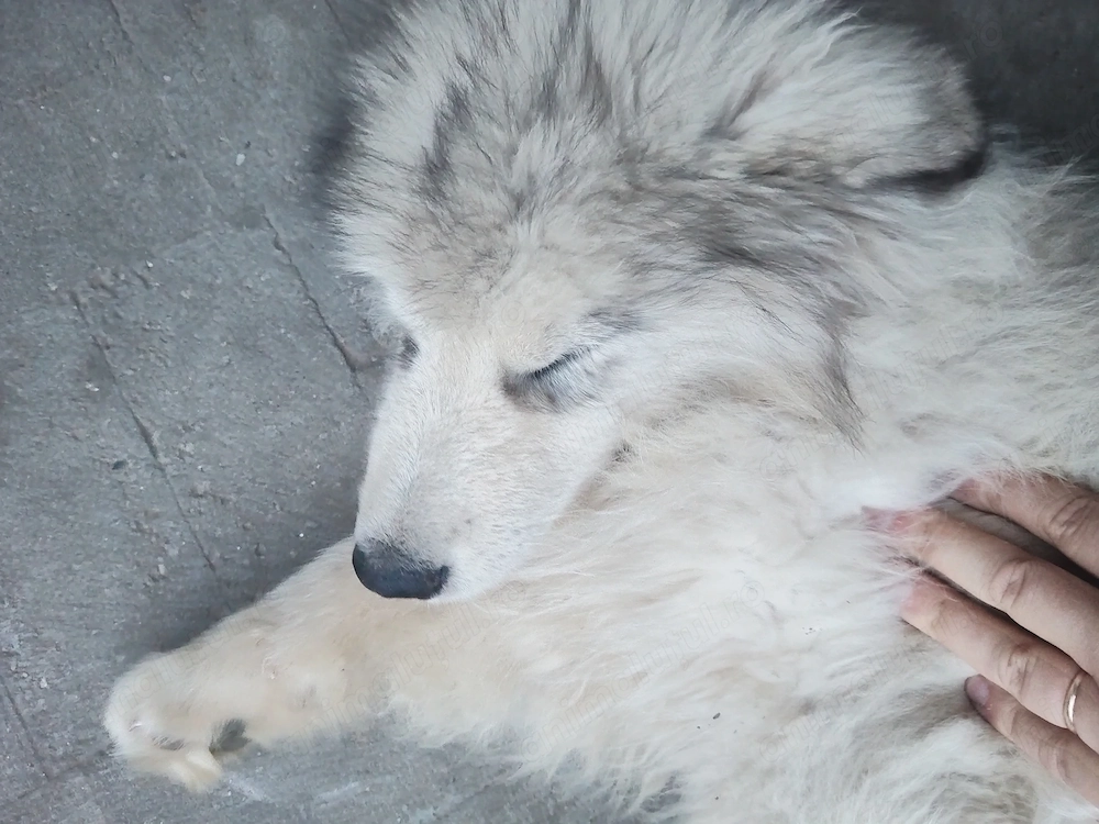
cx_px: 550
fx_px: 825
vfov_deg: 53.1
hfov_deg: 67.3
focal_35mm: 26
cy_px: 412
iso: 1794
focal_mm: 4.95
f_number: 1.9
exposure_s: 1/33.3
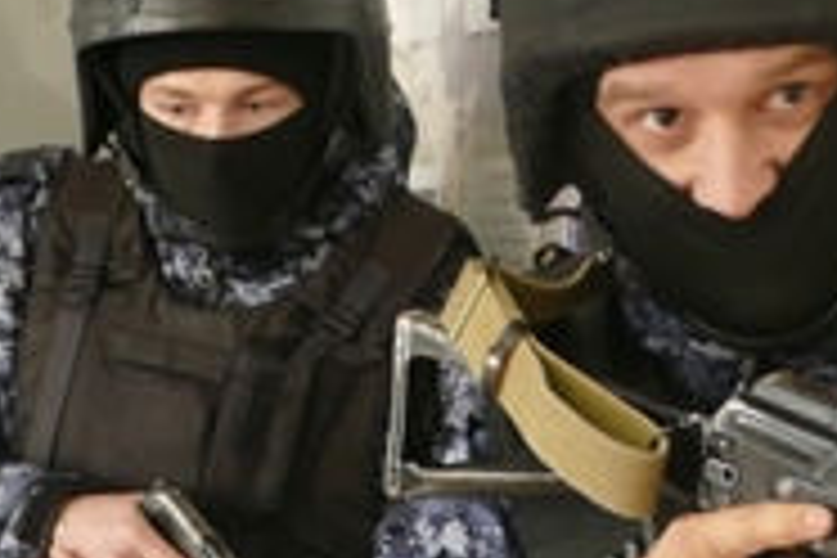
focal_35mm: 214
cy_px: 909
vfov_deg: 6.3
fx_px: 4975
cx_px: 716
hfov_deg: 9.6
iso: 800
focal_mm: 19.47
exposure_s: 1/80
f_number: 3.4
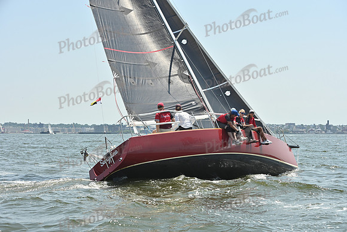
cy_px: 116
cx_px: 174
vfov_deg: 19.5
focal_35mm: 70
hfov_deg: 28.8
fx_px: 675
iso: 320
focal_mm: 70
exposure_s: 1/1250
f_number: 7.1
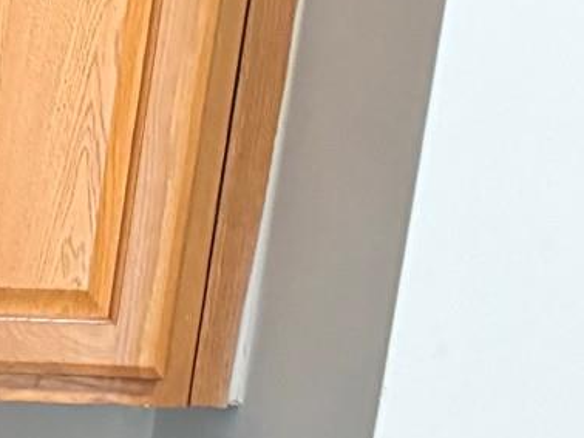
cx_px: -800
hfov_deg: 12.2
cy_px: 868
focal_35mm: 130
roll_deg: -0.2
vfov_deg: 10.5
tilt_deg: -20.8
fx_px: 2195
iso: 800
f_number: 1.78
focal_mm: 6.76
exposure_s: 1/42
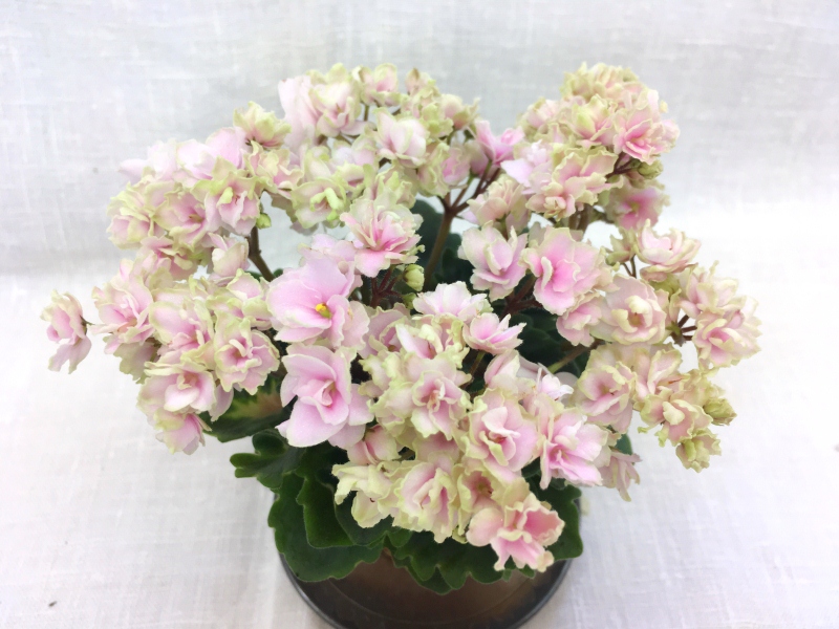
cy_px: 314
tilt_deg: -48.8
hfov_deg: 61.7
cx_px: 420
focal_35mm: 29
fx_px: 703
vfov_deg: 48.2
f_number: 2.2
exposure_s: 1/100
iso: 40
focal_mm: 4.15
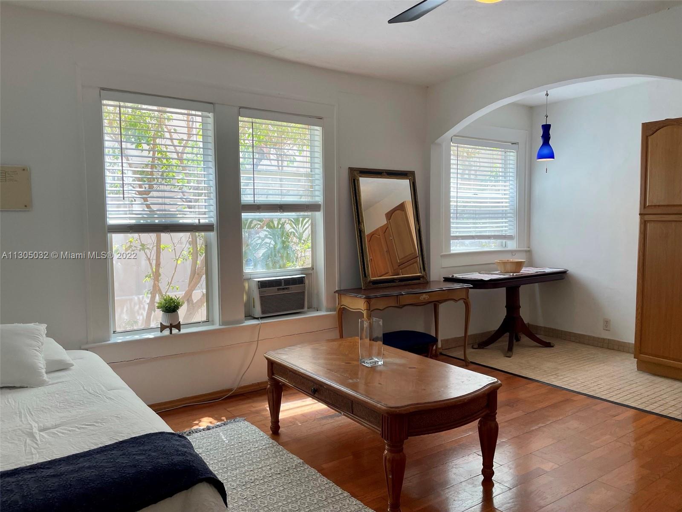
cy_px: 256
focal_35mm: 26
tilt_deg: -2.9
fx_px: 512
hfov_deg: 67.3
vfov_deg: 53.1
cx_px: 341
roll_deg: +0.7
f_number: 1.6
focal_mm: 4.2
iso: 32
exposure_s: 1/301
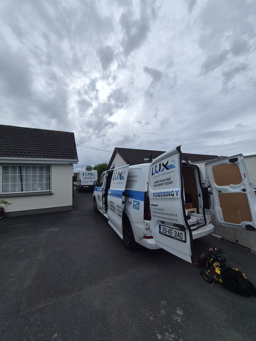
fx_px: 128
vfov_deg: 106.2
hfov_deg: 89.9
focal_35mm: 13
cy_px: 170
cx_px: 128
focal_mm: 1.74
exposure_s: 1/2960
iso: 40
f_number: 2.2
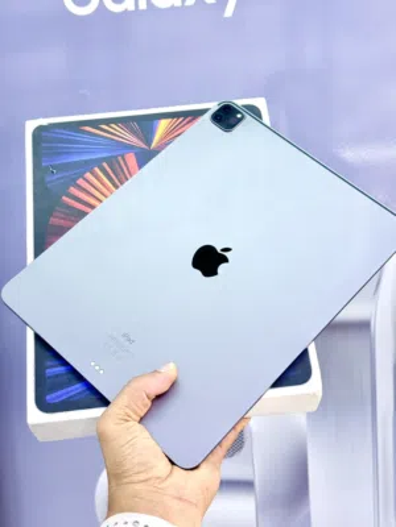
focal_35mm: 48
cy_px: 264
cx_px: 198
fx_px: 732
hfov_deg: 30.3
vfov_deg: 39.7
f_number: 1.78
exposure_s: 1/227
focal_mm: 6.76
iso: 64
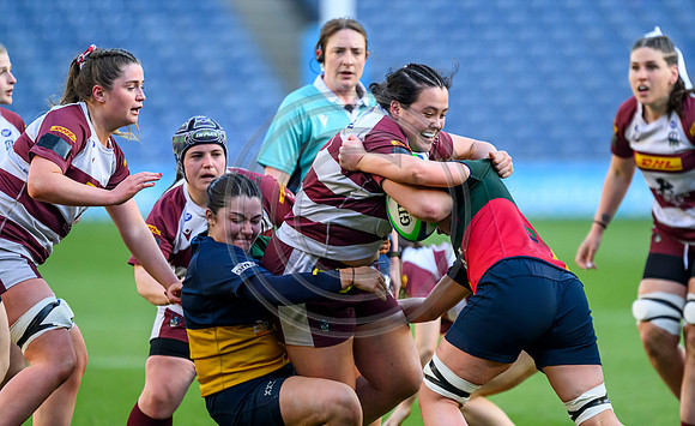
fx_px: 11788
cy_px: 173
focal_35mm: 626
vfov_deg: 2.1
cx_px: 379
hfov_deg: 3.4
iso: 4000
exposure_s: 1/1600
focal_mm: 560
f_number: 4
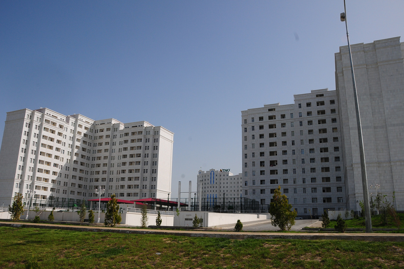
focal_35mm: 27
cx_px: 202
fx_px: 303
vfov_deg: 47.8
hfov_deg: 67.4
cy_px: 134
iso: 250
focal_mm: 18
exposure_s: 1/640
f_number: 13
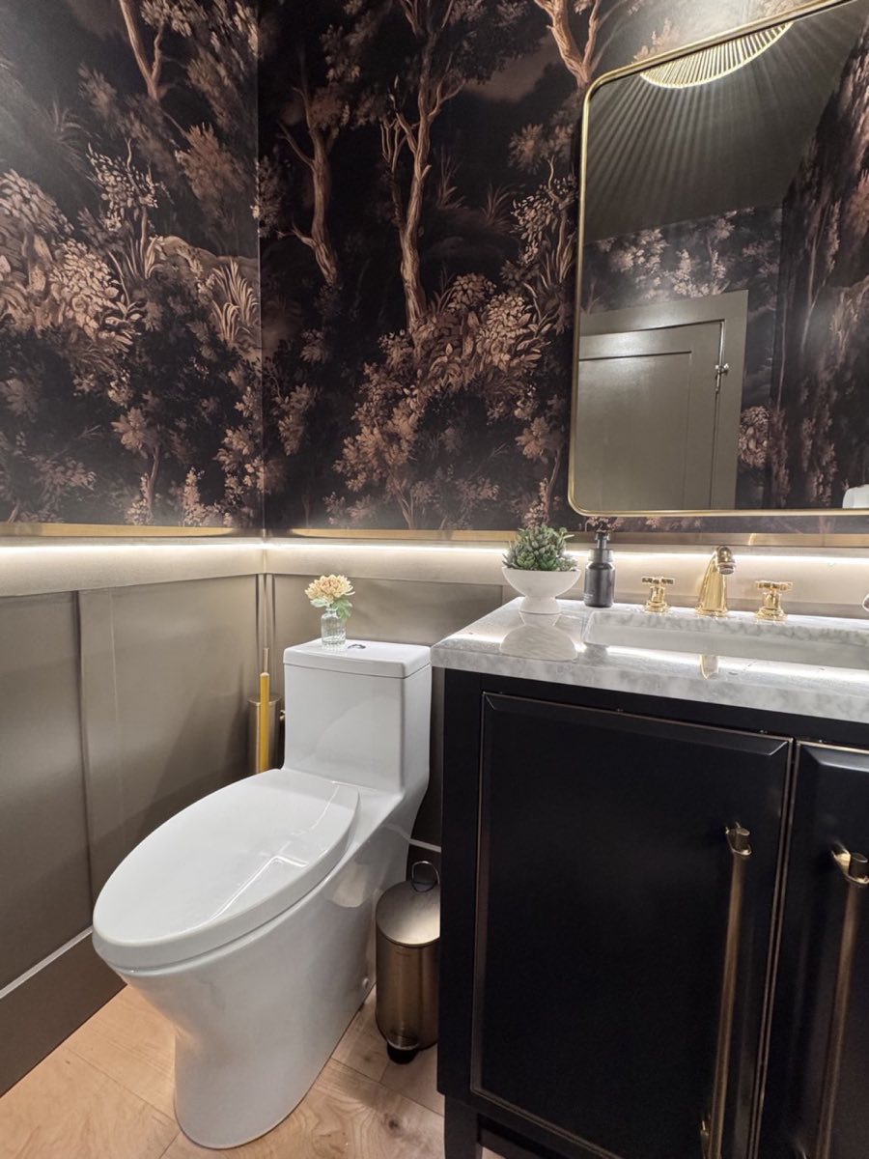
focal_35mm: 14
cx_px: 434
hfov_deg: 85.7
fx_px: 469
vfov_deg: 102.1
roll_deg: -0.2
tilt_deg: -5.1
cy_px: 580
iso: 320
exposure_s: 1/60
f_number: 2.2
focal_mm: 2.22
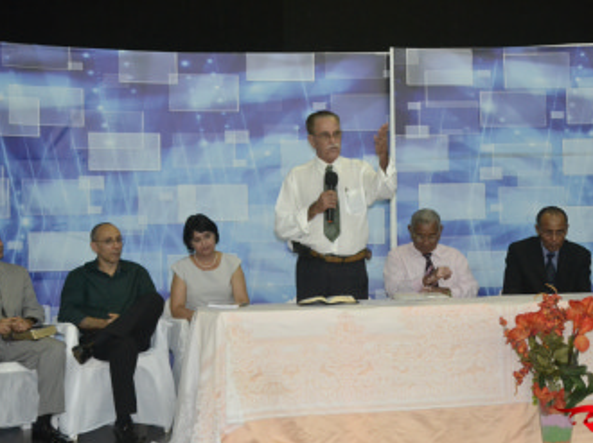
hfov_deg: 28.6
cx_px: 358
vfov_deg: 21.7
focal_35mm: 68
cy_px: 227
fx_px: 1159
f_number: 4
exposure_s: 1/60
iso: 3200
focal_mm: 31
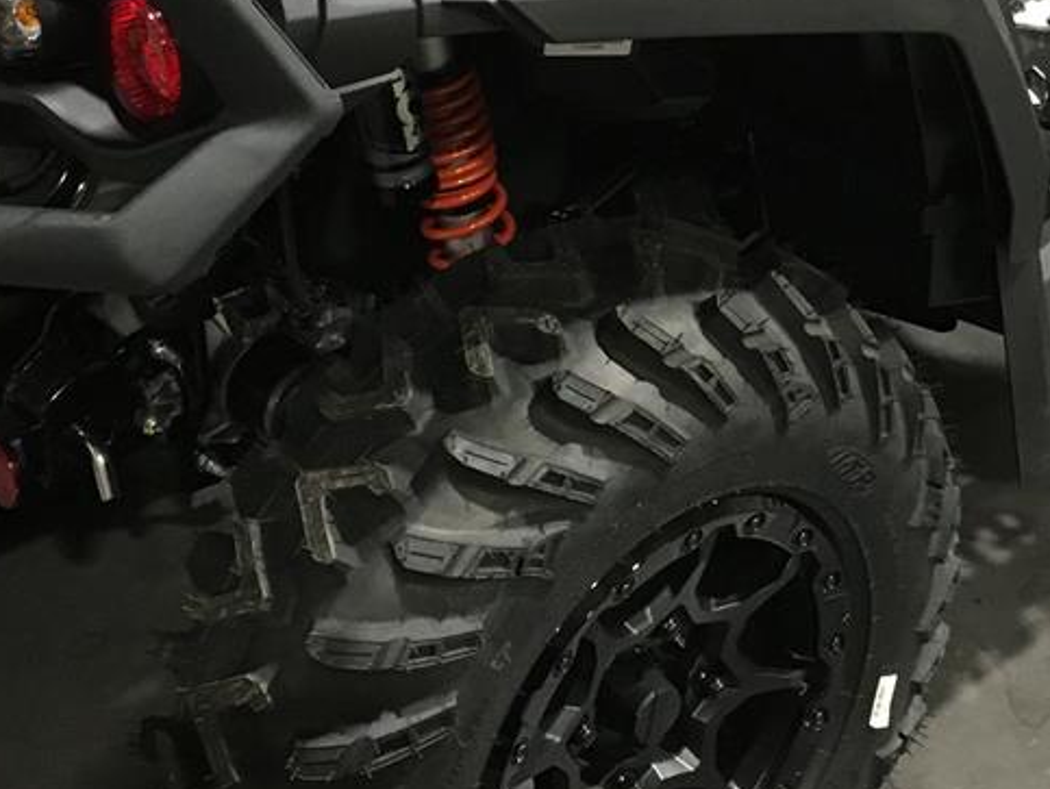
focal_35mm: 75
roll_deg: -1.6
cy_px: -4
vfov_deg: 19.1
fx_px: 2277
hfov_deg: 25.8
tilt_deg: -21.5
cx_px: 704
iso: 200
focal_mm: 4.15
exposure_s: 1/17
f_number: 2.2
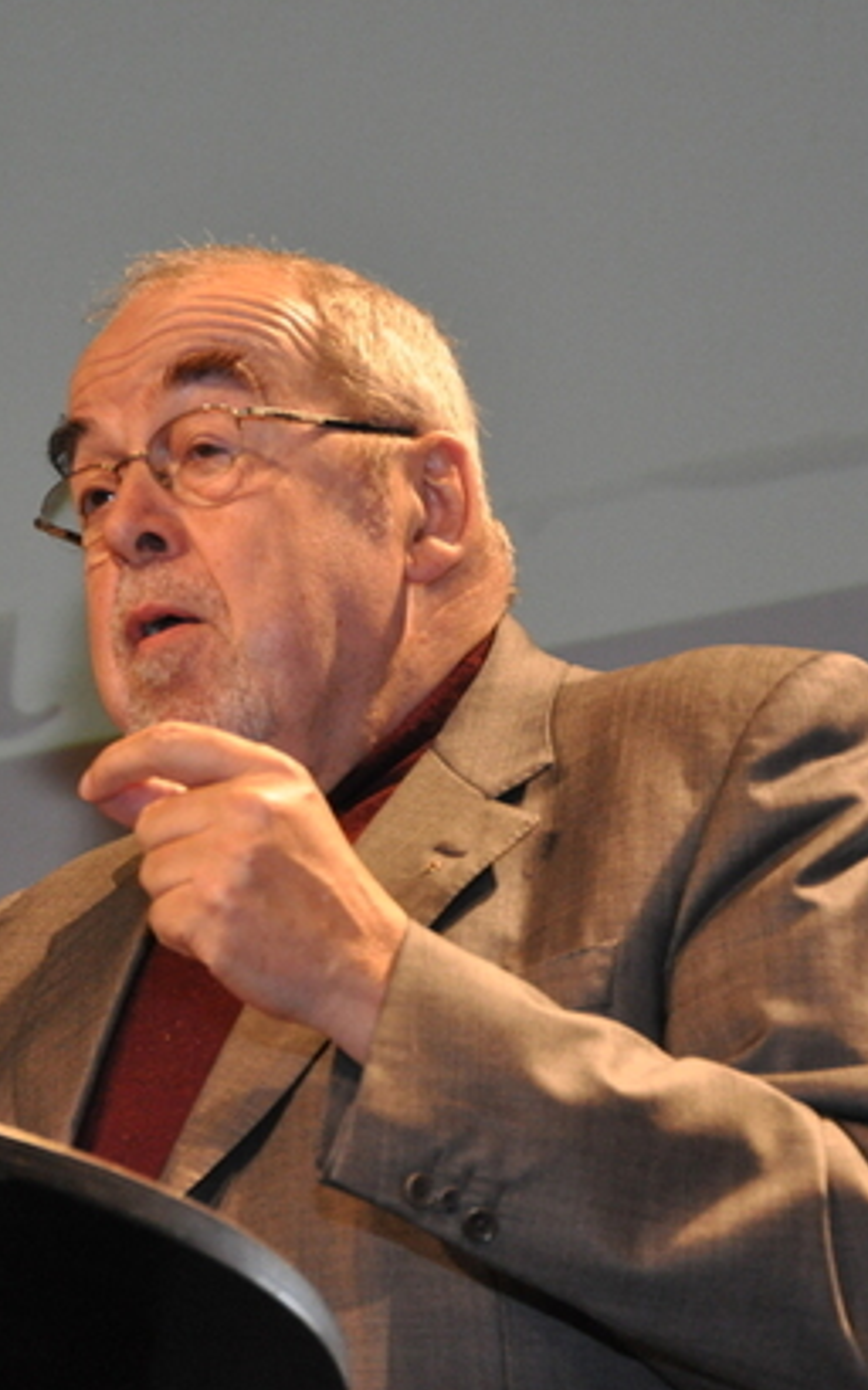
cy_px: 690
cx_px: 37
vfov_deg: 11.7
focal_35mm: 179
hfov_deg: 7.3
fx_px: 6772
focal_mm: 75
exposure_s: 1/125
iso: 1600
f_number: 5.3
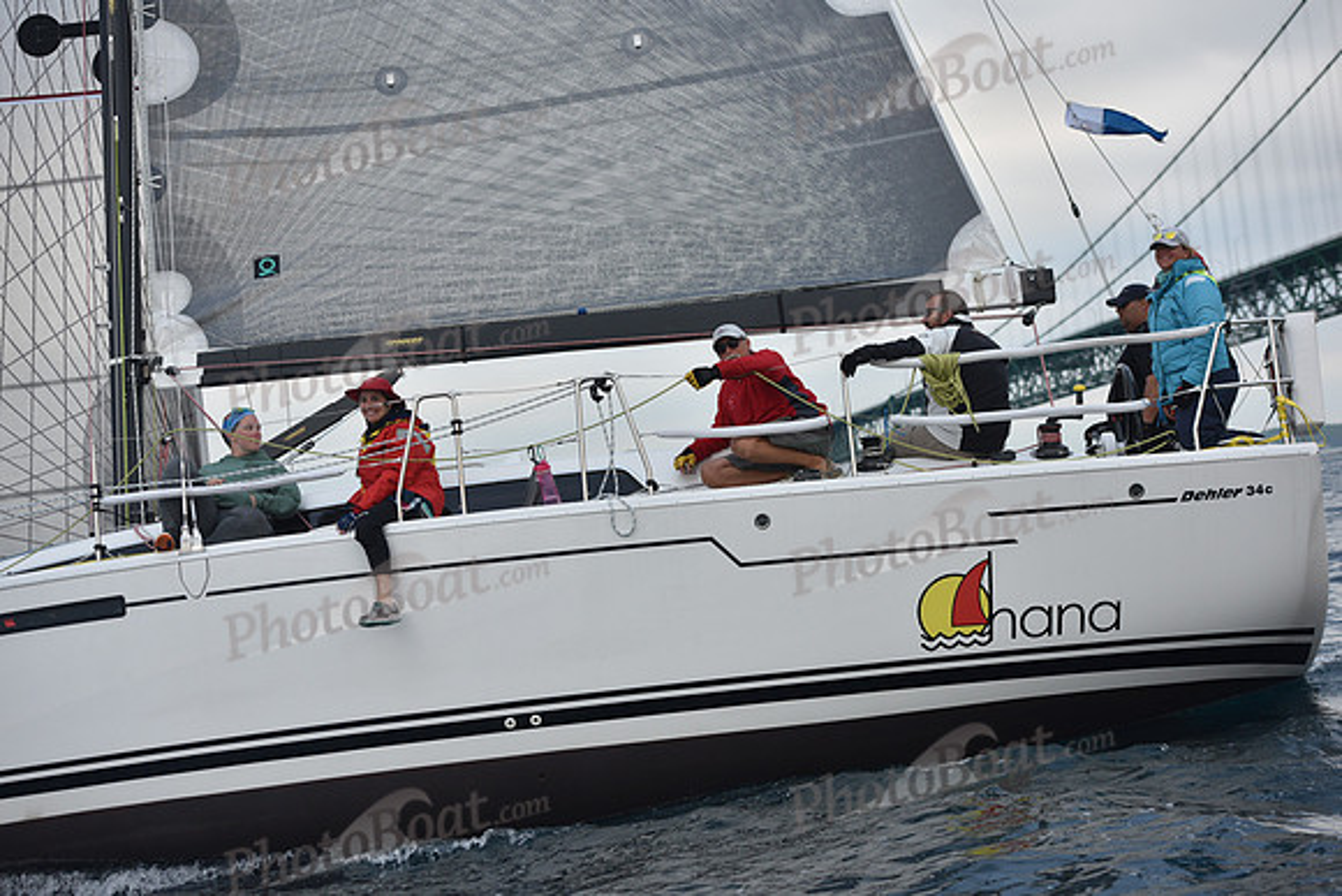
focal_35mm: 70
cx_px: 671
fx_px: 2610
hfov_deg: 28.8
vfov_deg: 19.5
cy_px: 448
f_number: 4
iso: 500
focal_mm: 70
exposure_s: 1/640
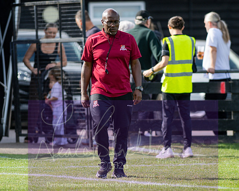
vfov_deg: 3.1
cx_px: 122
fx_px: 3585
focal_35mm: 507
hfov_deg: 3.8
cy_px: 96
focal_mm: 300
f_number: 2.8
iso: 200
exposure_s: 1/2000
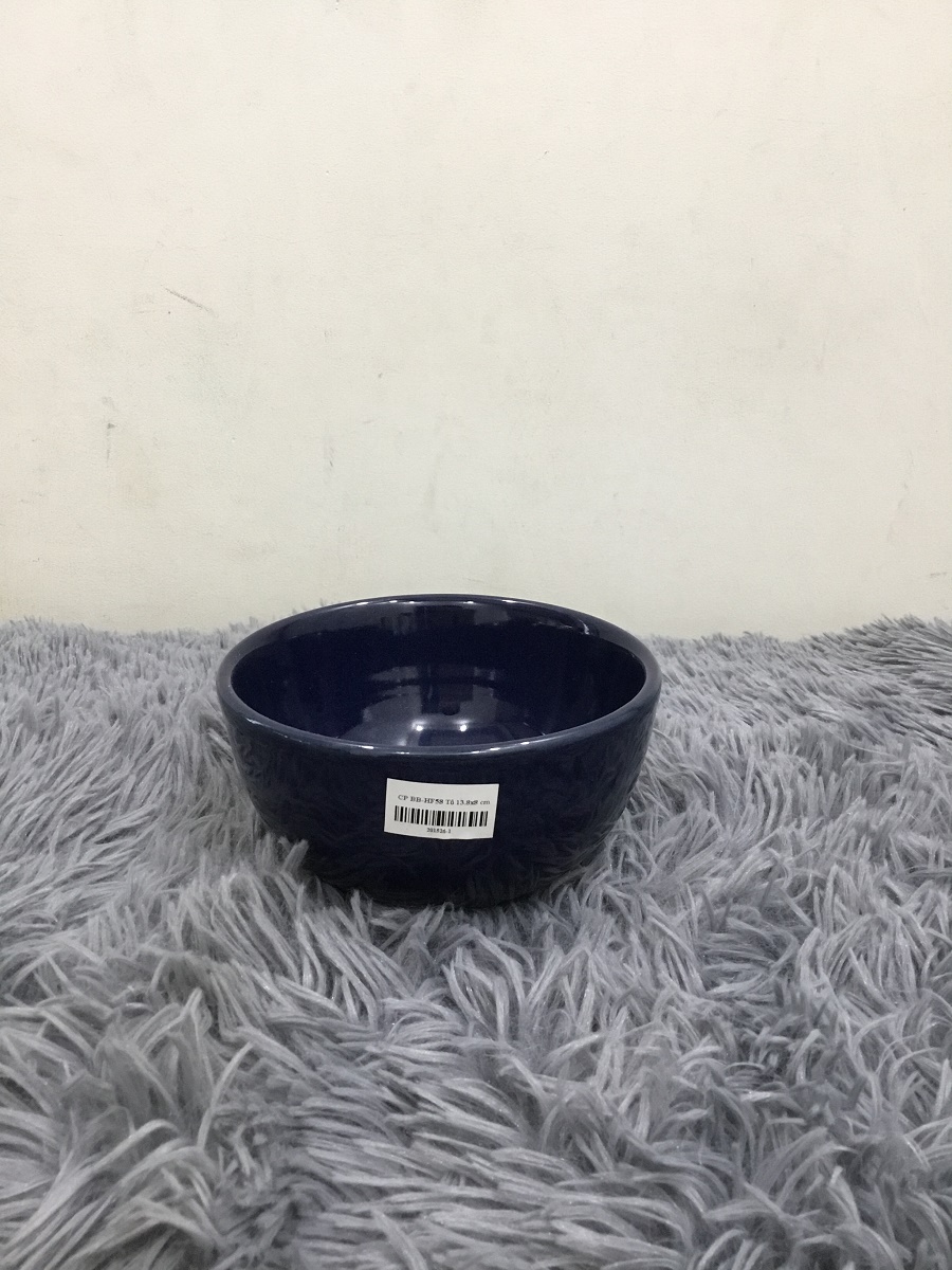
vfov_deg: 58.4
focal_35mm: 31
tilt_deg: -20.2
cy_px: 635
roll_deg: +1.3
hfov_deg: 45.4
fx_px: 1137
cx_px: 476
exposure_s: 1/33
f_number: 2.4
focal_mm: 3.3
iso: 160
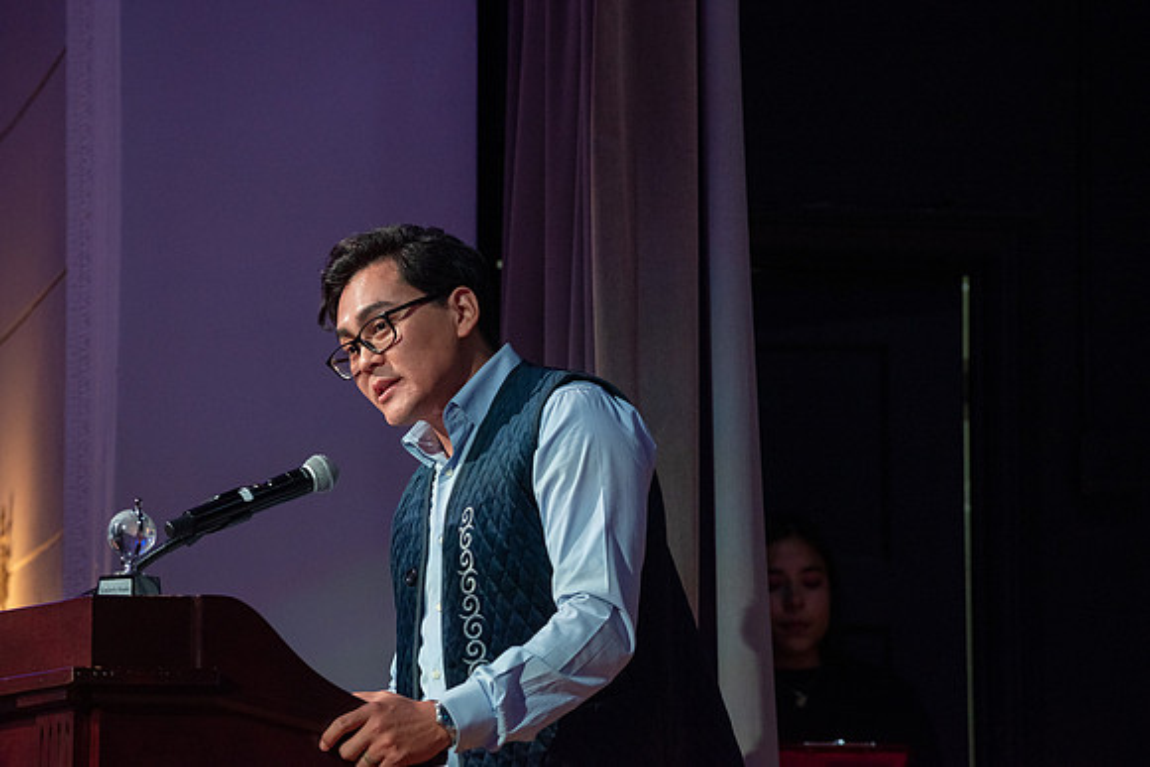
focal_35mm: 200
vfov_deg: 6.9
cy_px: 384
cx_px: 575
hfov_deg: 10.3
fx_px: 6405
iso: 2000
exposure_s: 1/250
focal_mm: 200
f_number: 4
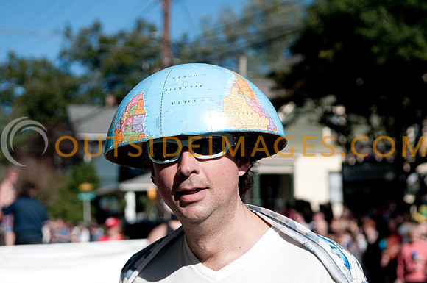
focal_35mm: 57
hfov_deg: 35.1
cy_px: 142
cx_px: 214
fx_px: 675
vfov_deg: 23.7
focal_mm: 38
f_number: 3.5
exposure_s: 1/4000
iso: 250
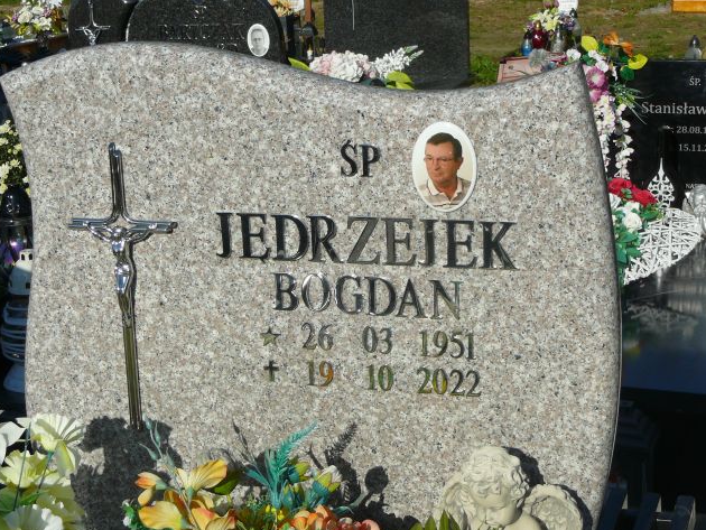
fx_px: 1347
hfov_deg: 29.4
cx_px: 353
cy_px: 268
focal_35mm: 66
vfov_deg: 22.3
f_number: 6.3
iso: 80
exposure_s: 1/500
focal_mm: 9.7
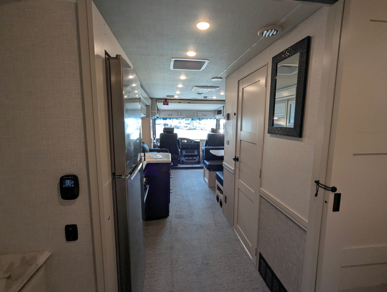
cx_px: 194
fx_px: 179
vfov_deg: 78.2
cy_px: 146
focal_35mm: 16
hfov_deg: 94.4
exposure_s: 1/174
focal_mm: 2.35
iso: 207
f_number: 2.2
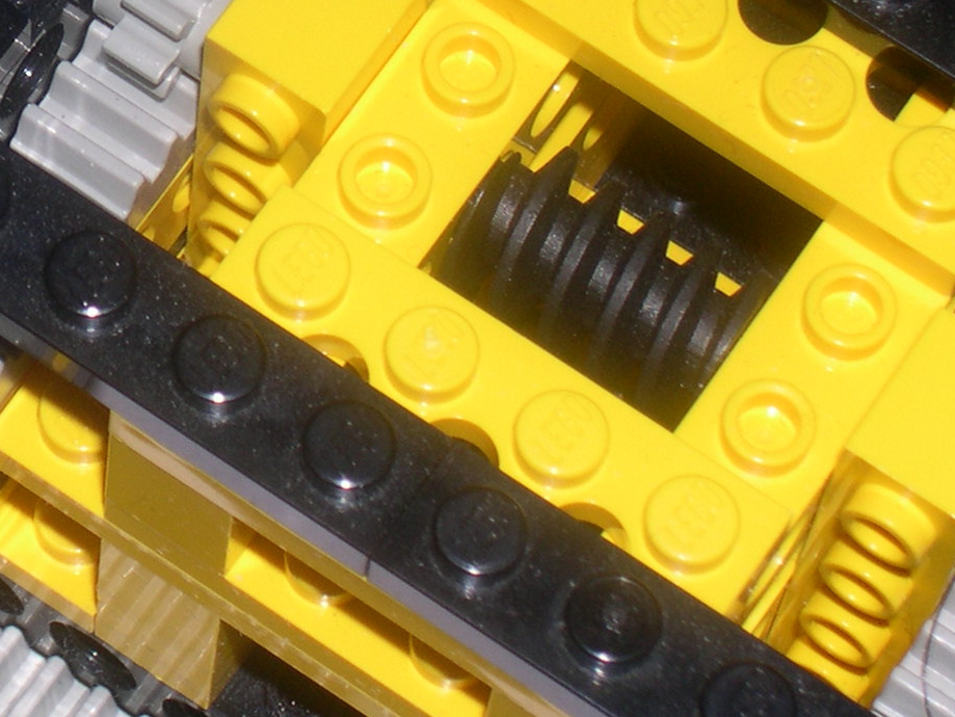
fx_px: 5934
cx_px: -182
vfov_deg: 6.9
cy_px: 45
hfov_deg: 9.1
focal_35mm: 215
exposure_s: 1/60
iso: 100
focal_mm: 18.4
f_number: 11.6
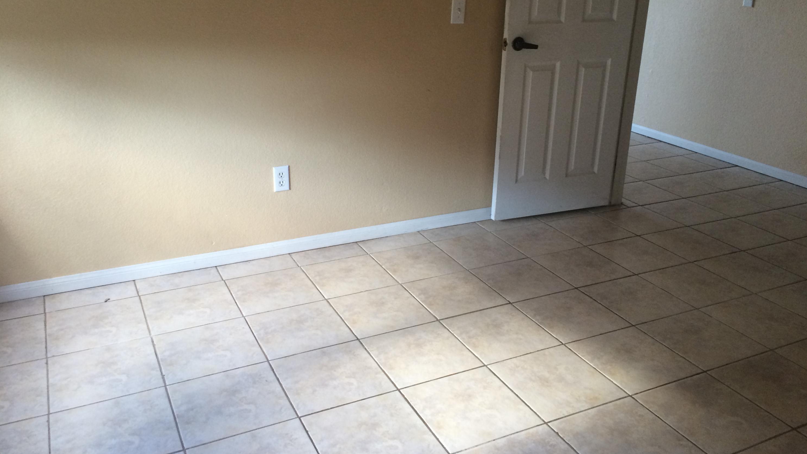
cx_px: 404
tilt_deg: -20.0
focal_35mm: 32
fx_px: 685
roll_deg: -0.7
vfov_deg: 36.6
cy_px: 192
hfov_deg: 61.0
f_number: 2.2
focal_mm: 4.15
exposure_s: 1/30
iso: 50
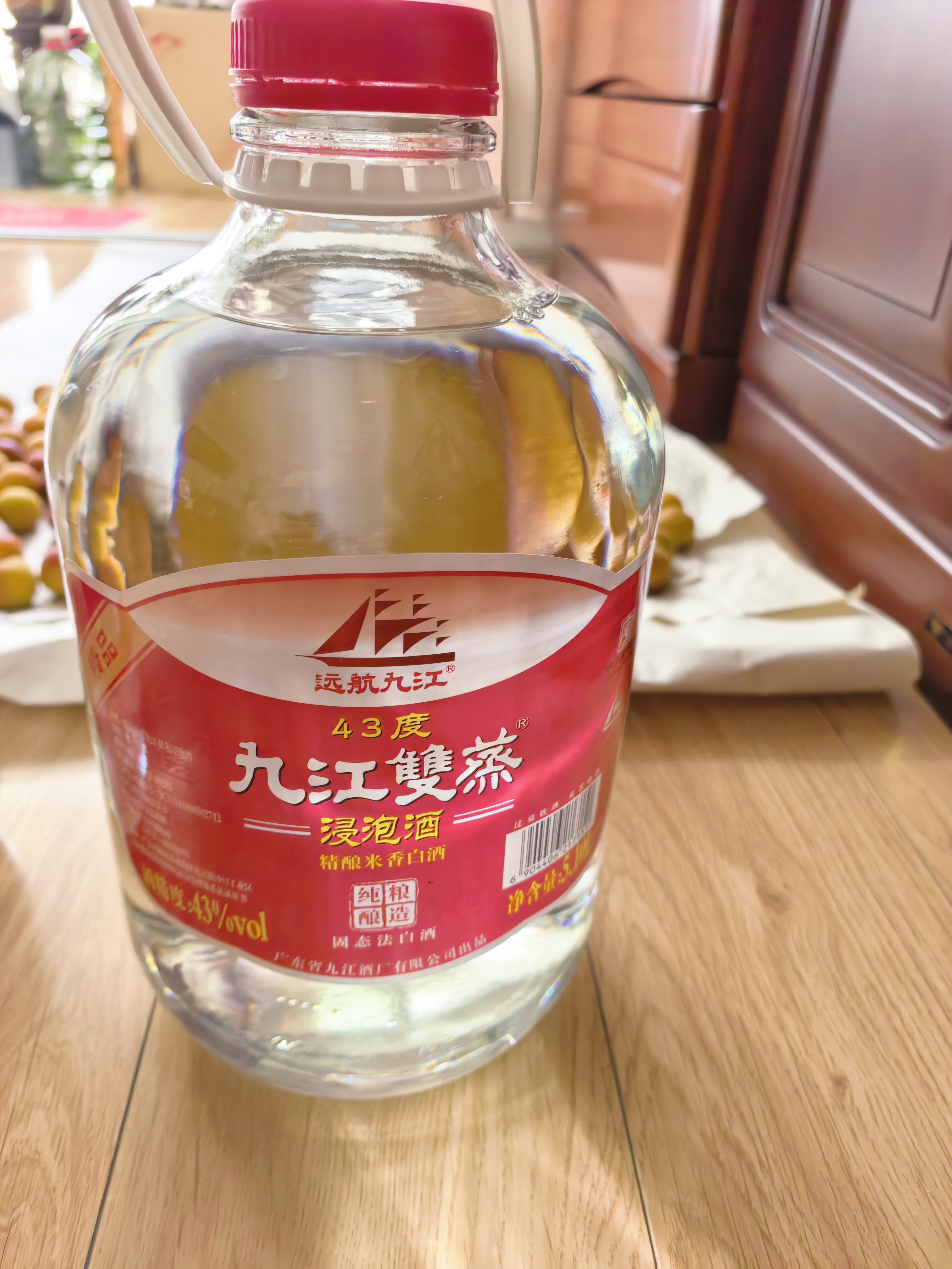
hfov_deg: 56.8
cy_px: 634
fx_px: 880
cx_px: 476
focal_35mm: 24
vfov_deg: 71.6
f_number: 2
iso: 640
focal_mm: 6.98
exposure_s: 1/457
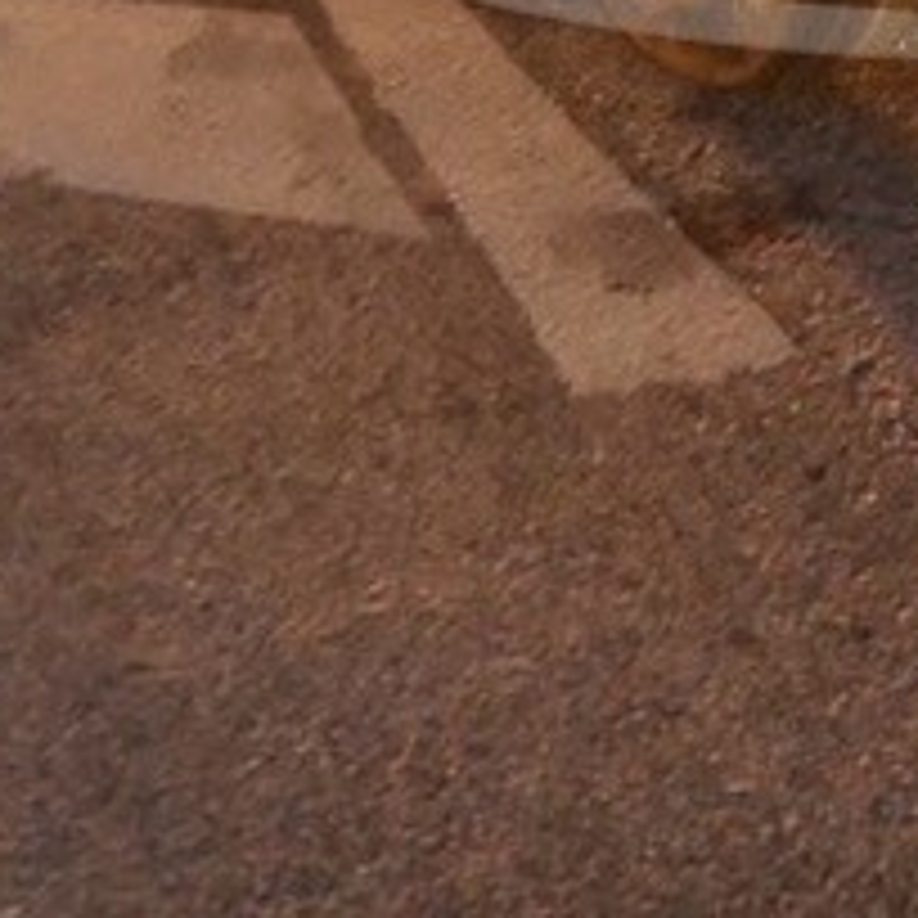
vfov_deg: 12.6
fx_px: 3720
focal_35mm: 124
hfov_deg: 13.8
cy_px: -808
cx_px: 981
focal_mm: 14
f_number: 3.5
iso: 3200
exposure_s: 1/25
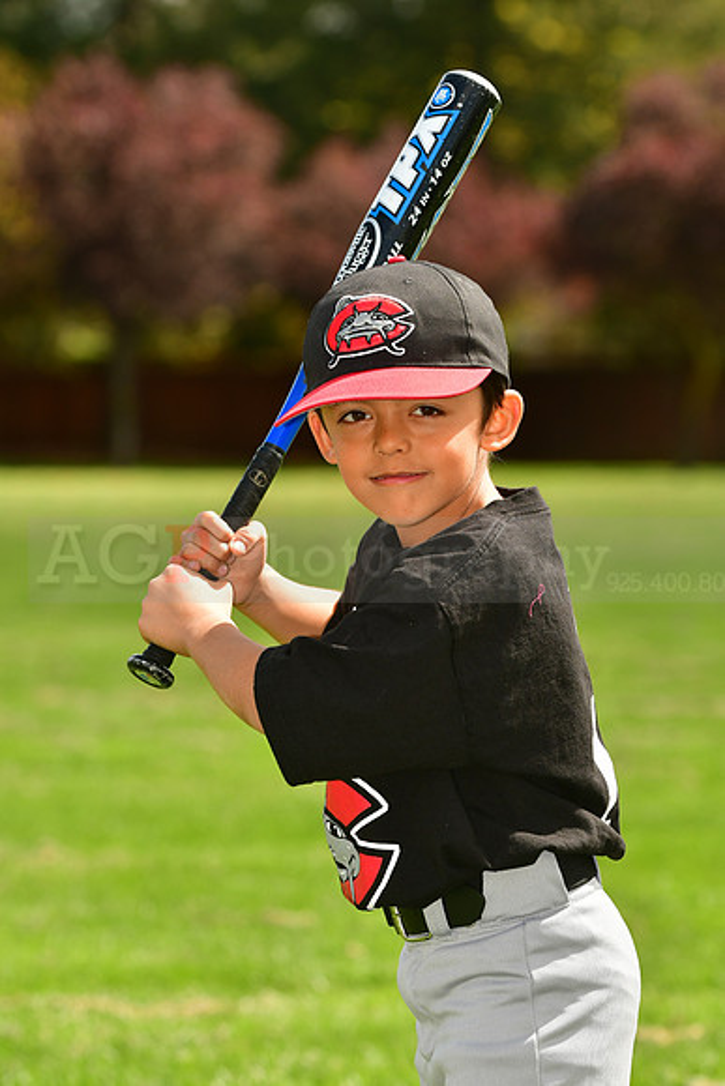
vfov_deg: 10.5
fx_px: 5887
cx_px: 362
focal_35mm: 195
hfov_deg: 7.0
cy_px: 543
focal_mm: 130
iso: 200
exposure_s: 1/640
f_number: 5
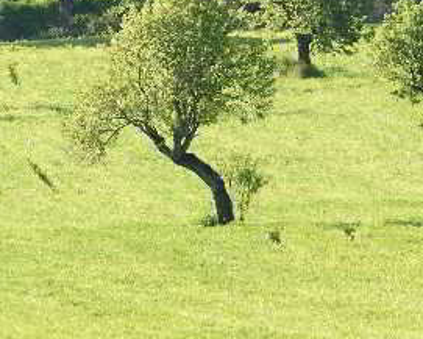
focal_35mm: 954
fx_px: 11948
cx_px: -2
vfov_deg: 1.6
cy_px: -20
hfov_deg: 2.0
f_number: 8
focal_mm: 230
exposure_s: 1/320
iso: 400
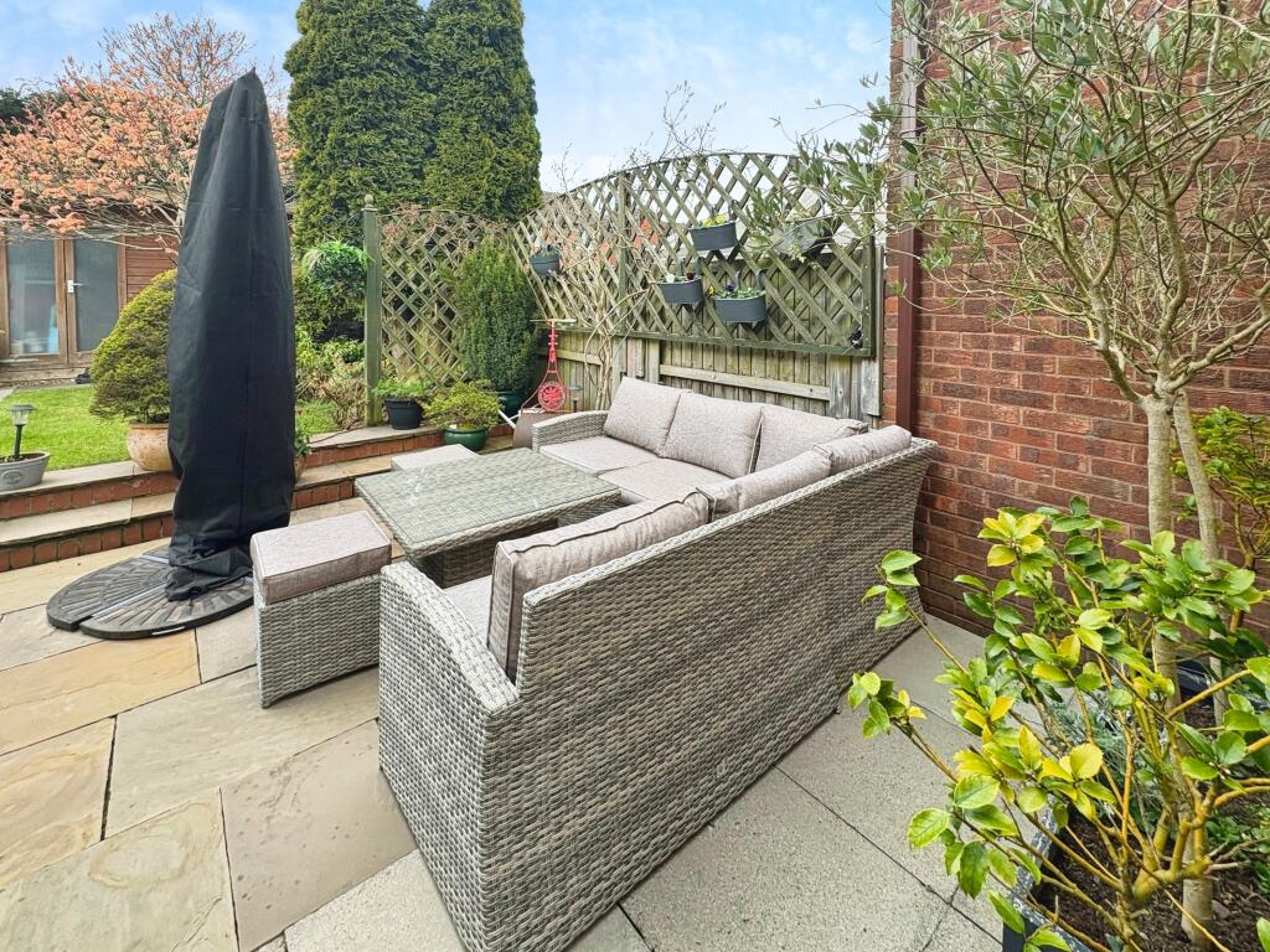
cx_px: 635
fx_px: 514
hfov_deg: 102.1
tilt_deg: -8.6
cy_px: 476
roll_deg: +0.5
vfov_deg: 85.7
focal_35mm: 14
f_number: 2.2
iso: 64
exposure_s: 1/316
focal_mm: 2.22
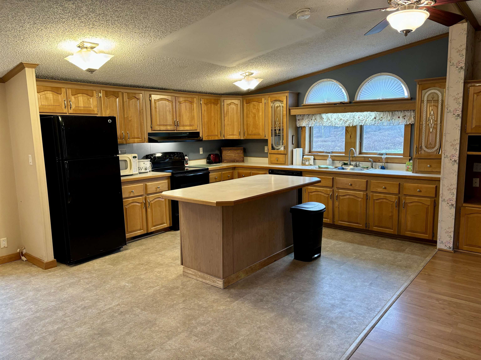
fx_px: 361
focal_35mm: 26
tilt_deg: -7.8
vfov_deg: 53.1
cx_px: 240
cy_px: 180
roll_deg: +0.6
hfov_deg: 67.3
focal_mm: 5.96
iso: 160
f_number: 1.6
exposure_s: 1/60
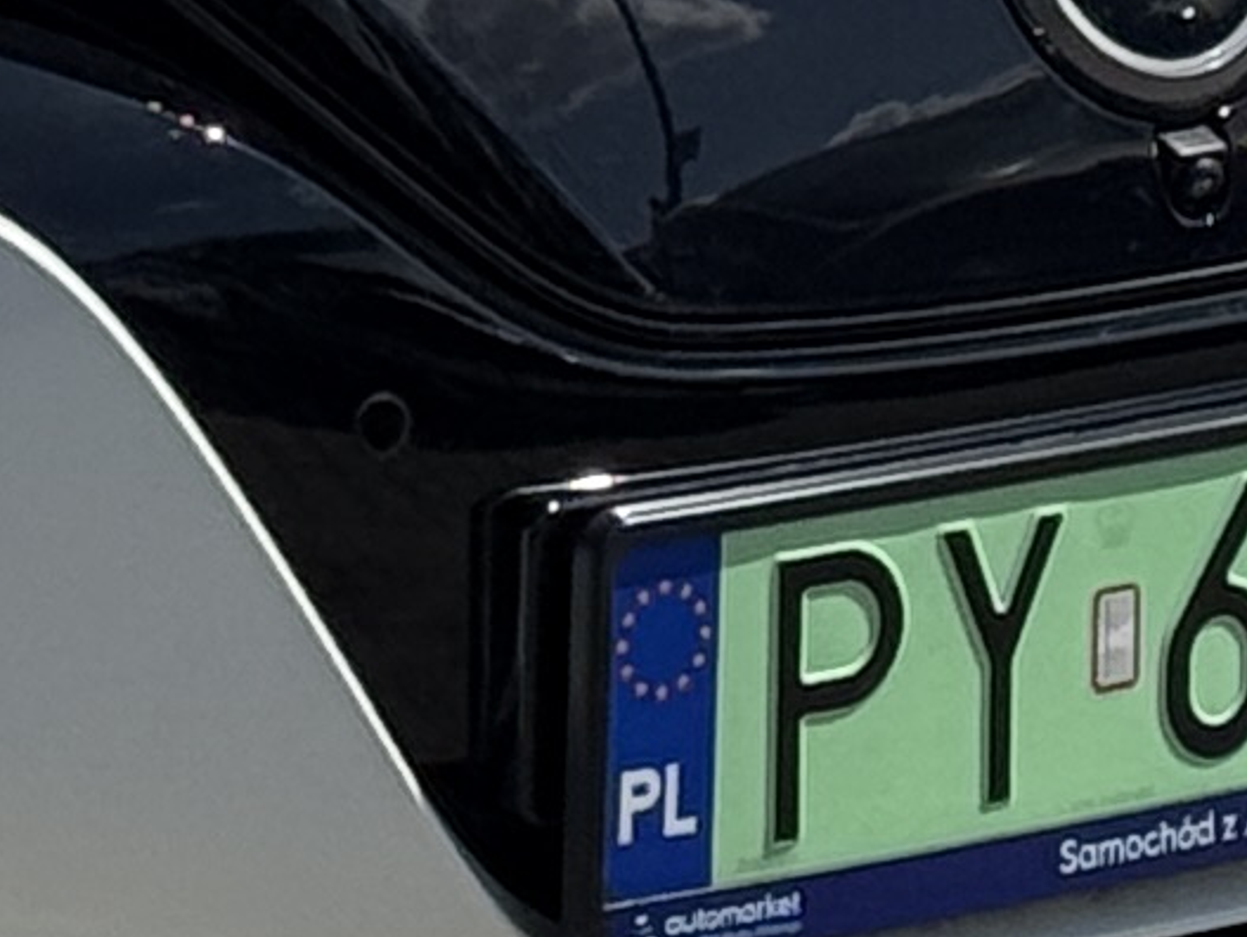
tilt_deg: -6.6
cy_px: -492
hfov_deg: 5.2
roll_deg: +1.2
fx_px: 13230
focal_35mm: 367
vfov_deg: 4.0
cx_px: -1817
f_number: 1.78
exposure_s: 1/8772
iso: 64
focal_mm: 6.76
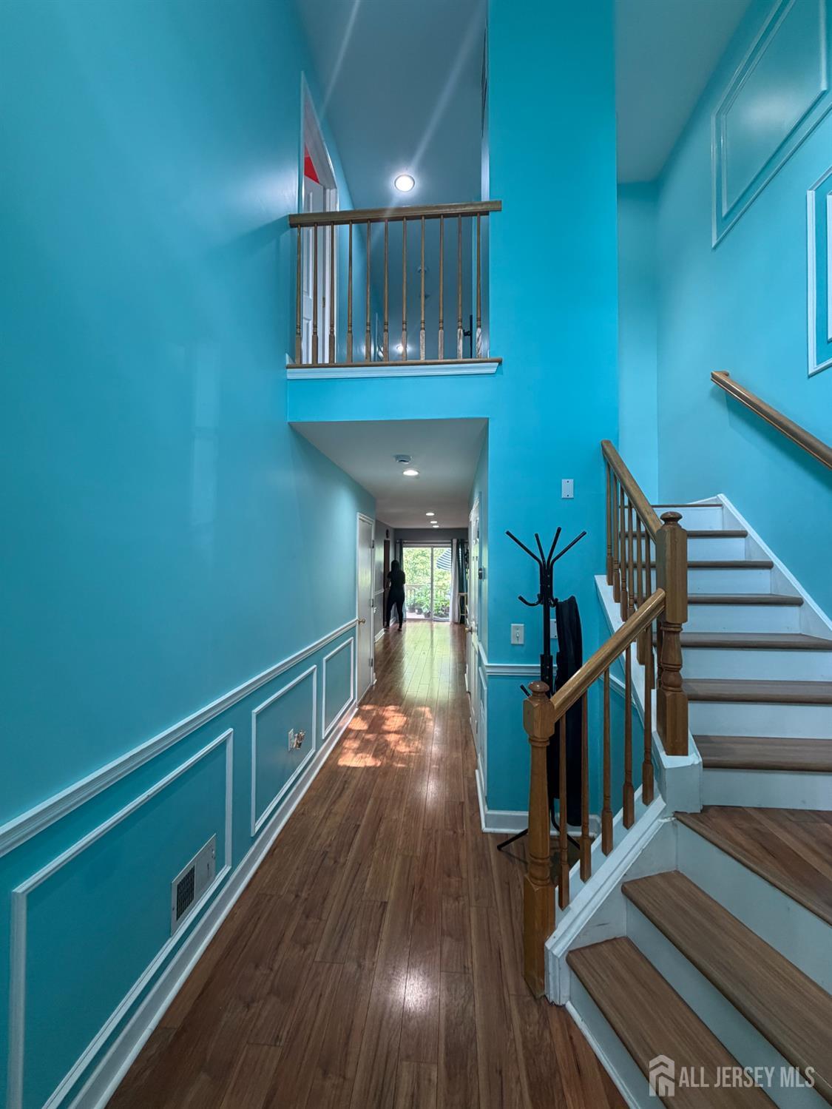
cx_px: 416
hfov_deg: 85.7
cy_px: 554
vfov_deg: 102.0
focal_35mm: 14
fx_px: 448
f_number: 2.2
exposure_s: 1/120
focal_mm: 2.22
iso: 320
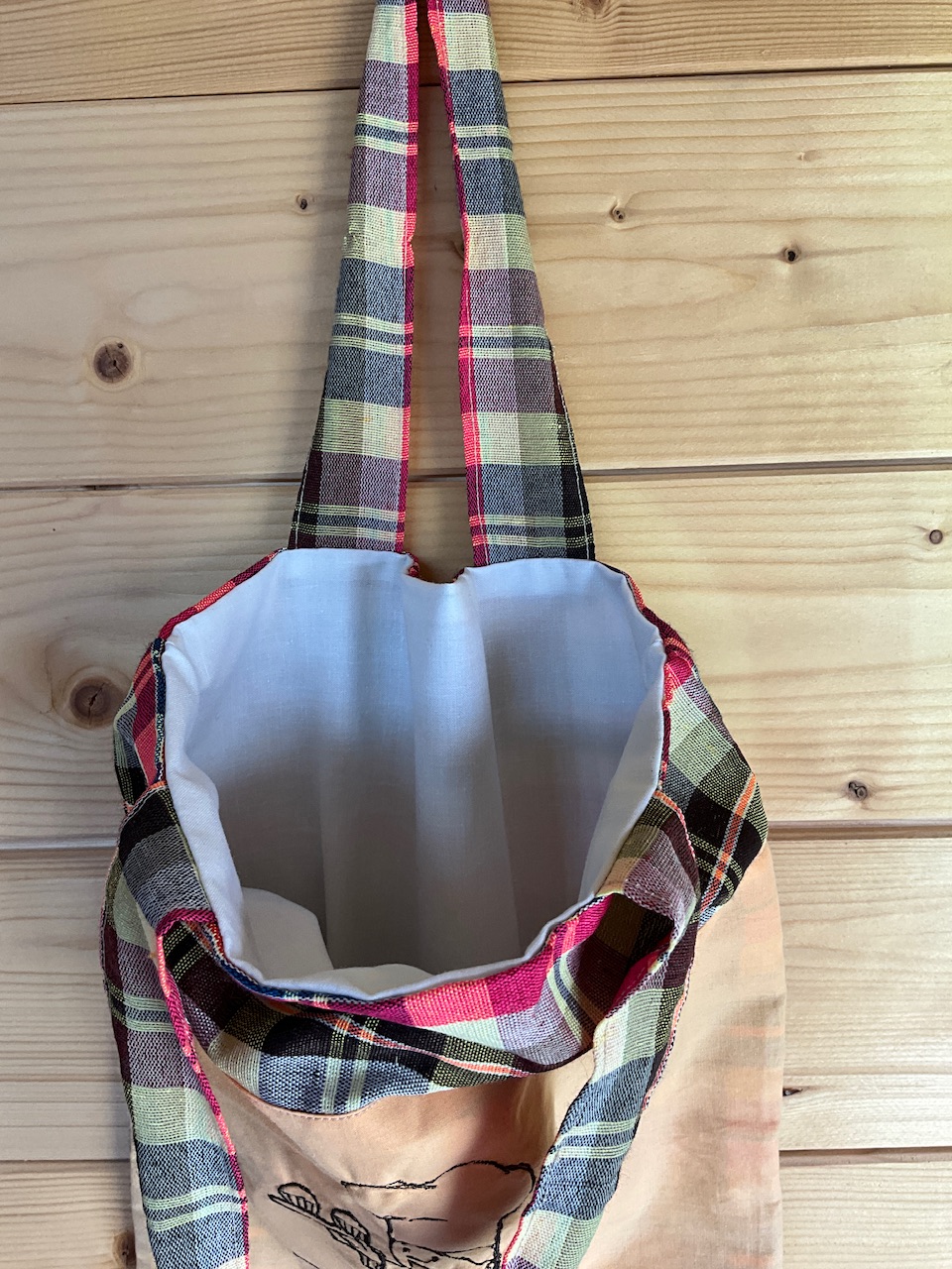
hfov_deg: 48.2
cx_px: 476
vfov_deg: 61.7
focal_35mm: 29
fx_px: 1063
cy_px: 634
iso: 40
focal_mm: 3
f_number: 1.8
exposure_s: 1/100
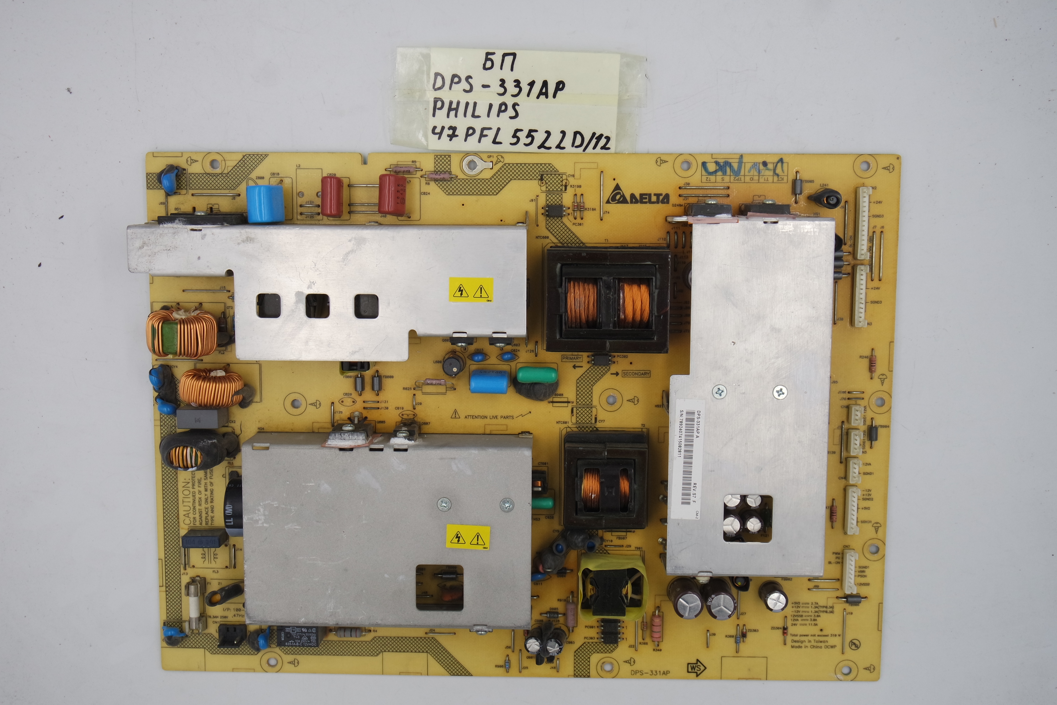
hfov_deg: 48.5
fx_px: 1174
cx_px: 528
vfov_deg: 33.4
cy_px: 352
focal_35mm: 40
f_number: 5.6
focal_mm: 15
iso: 160
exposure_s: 1/100
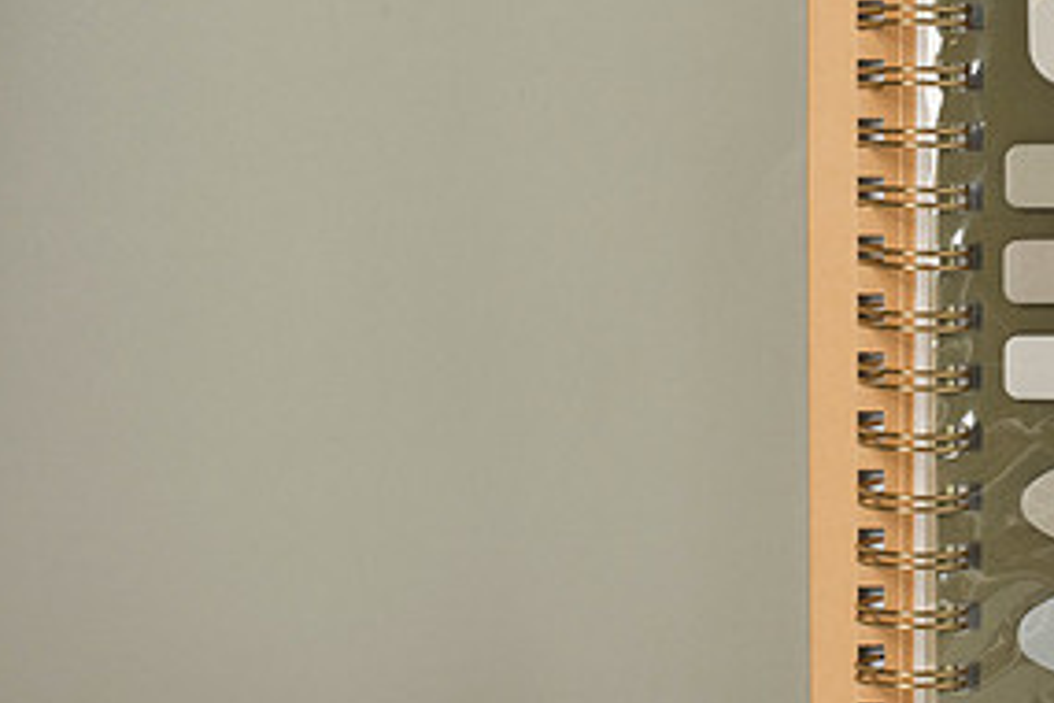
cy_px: 287
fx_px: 3981
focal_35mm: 136
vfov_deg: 10.1
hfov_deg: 14.9
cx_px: 965
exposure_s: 1/250
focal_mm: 50
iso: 200
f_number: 13
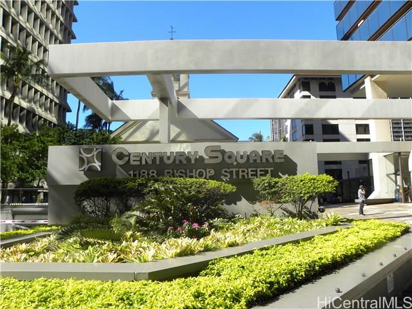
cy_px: 154
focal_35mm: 26
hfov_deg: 67.3
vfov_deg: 53.1
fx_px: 309
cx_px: 206
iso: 64
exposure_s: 1/204
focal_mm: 4.6
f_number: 5
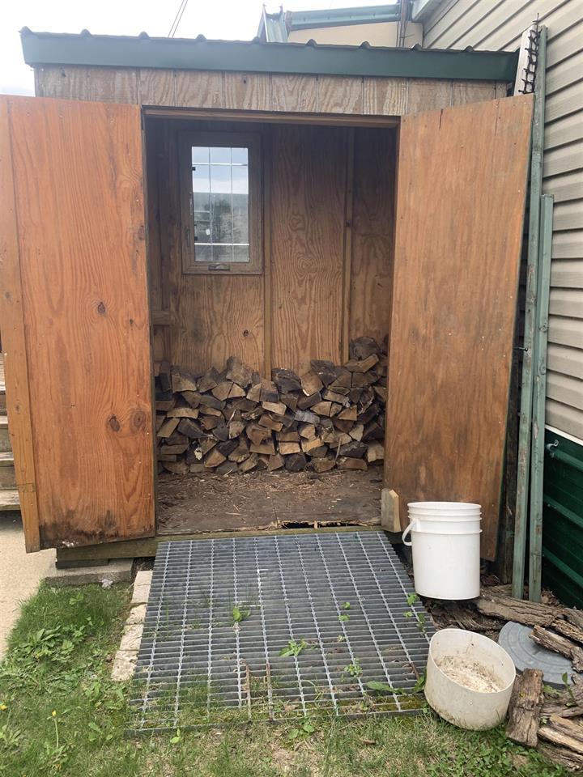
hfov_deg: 53.1
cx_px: 292
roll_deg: -0.6
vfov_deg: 67.3
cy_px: 388
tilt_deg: -10.5
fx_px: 584
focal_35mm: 26
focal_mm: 4.25
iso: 25
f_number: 1.8
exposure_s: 1/404
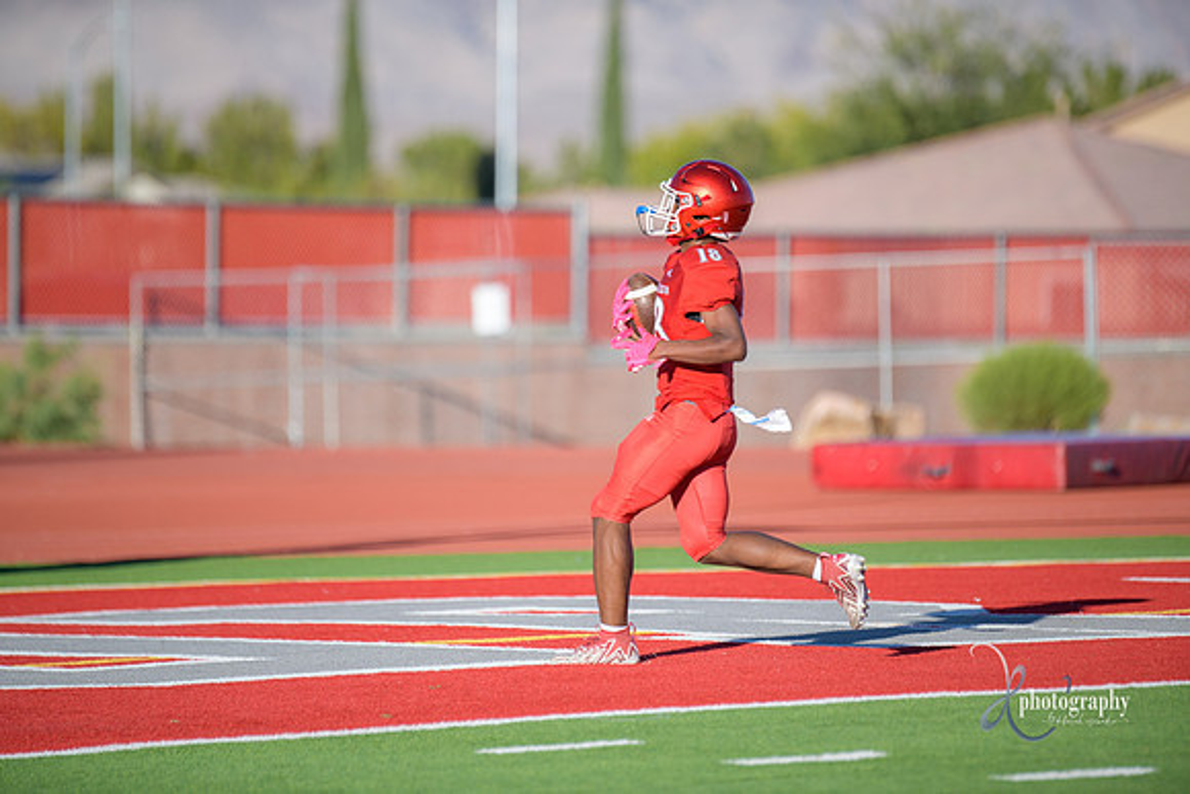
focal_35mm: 300
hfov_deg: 6.9
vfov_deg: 4.6
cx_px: 595
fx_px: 9919
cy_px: 397
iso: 400
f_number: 2.8
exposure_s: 1/4000
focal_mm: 300
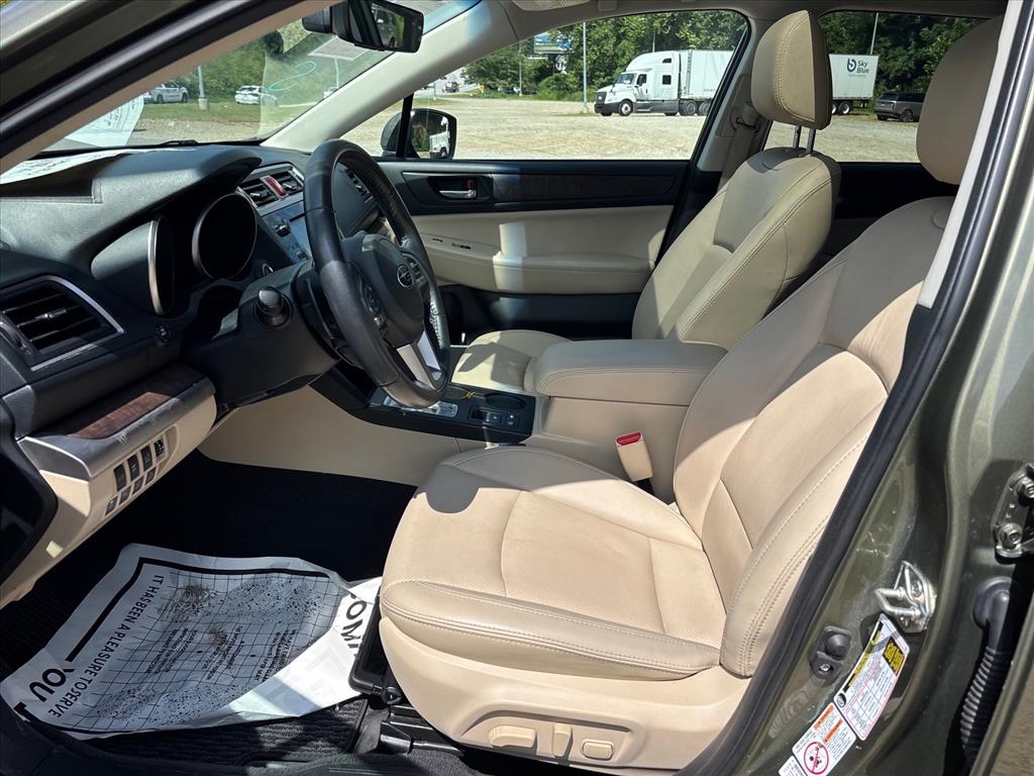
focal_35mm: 26
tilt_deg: -20.6
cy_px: 388
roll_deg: +0.0
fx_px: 777
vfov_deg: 53.1
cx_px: 517
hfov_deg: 67.3
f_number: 1.6
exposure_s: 1/2639
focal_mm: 5.96
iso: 50
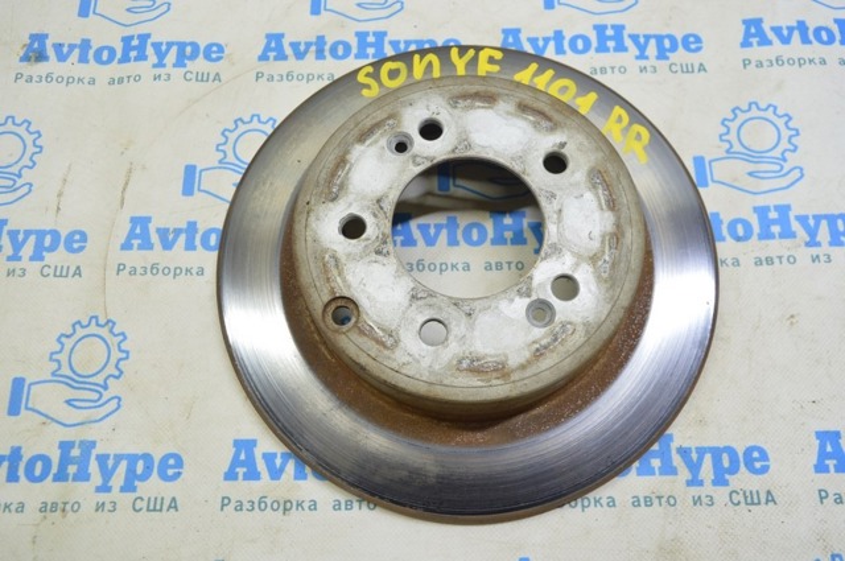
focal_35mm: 27
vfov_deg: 47.8
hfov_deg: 67.4
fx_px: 633
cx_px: 422
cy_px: 280
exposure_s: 1/20
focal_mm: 18
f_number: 5.6
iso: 400
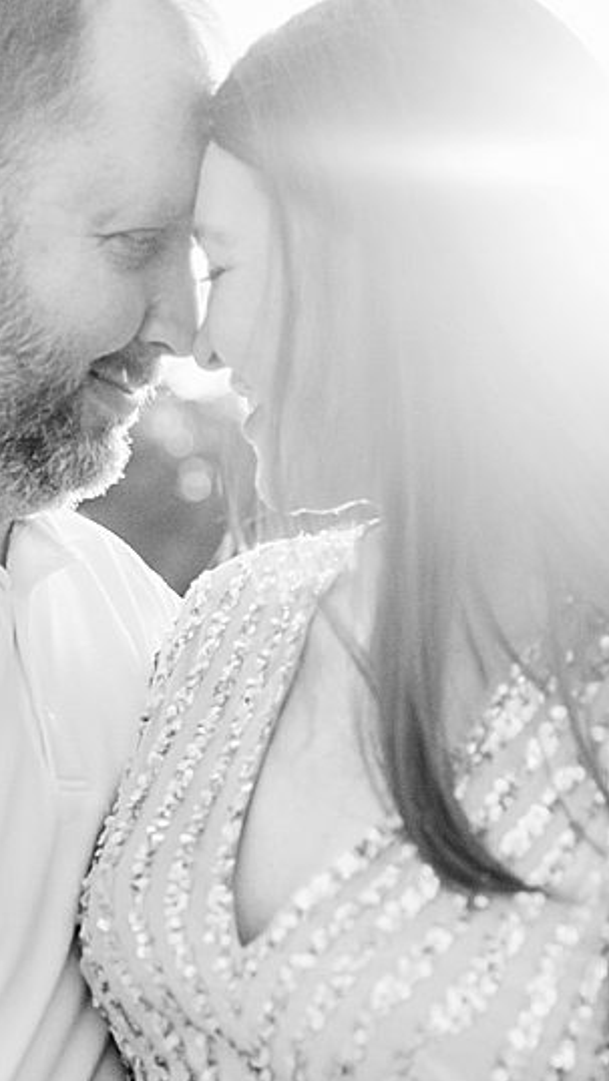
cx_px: 285
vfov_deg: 21.7
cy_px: 993
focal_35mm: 96
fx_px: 2753
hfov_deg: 12.6
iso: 640
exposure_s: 1/6400
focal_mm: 35
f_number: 1.8
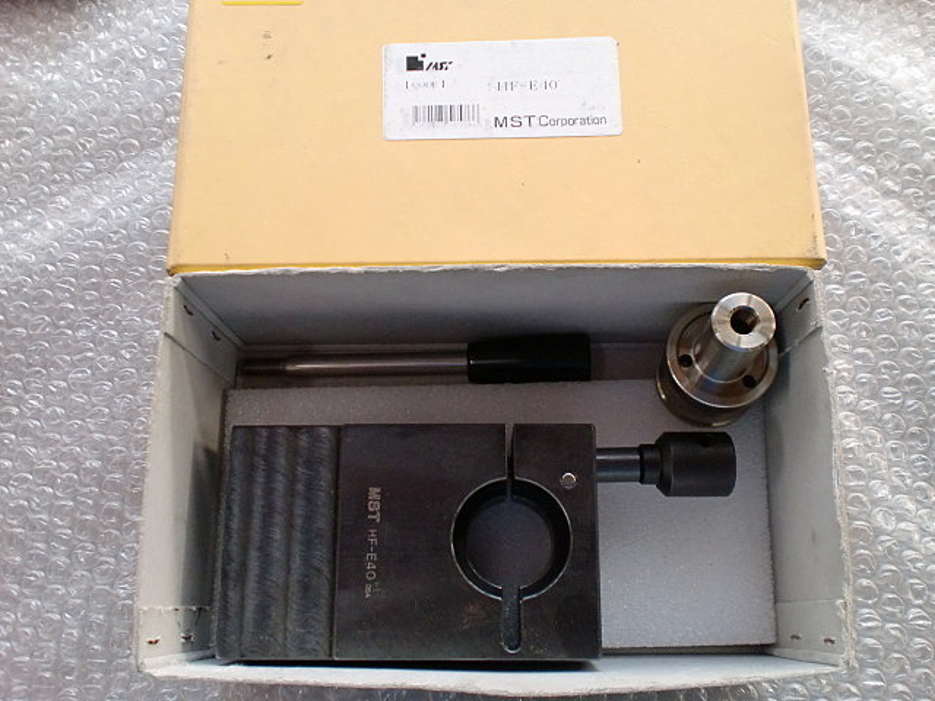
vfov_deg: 40.7
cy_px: 350
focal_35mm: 35
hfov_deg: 52.6
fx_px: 945
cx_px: 468
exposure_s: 1/60
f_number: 3.1
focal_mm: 6.3
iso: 200
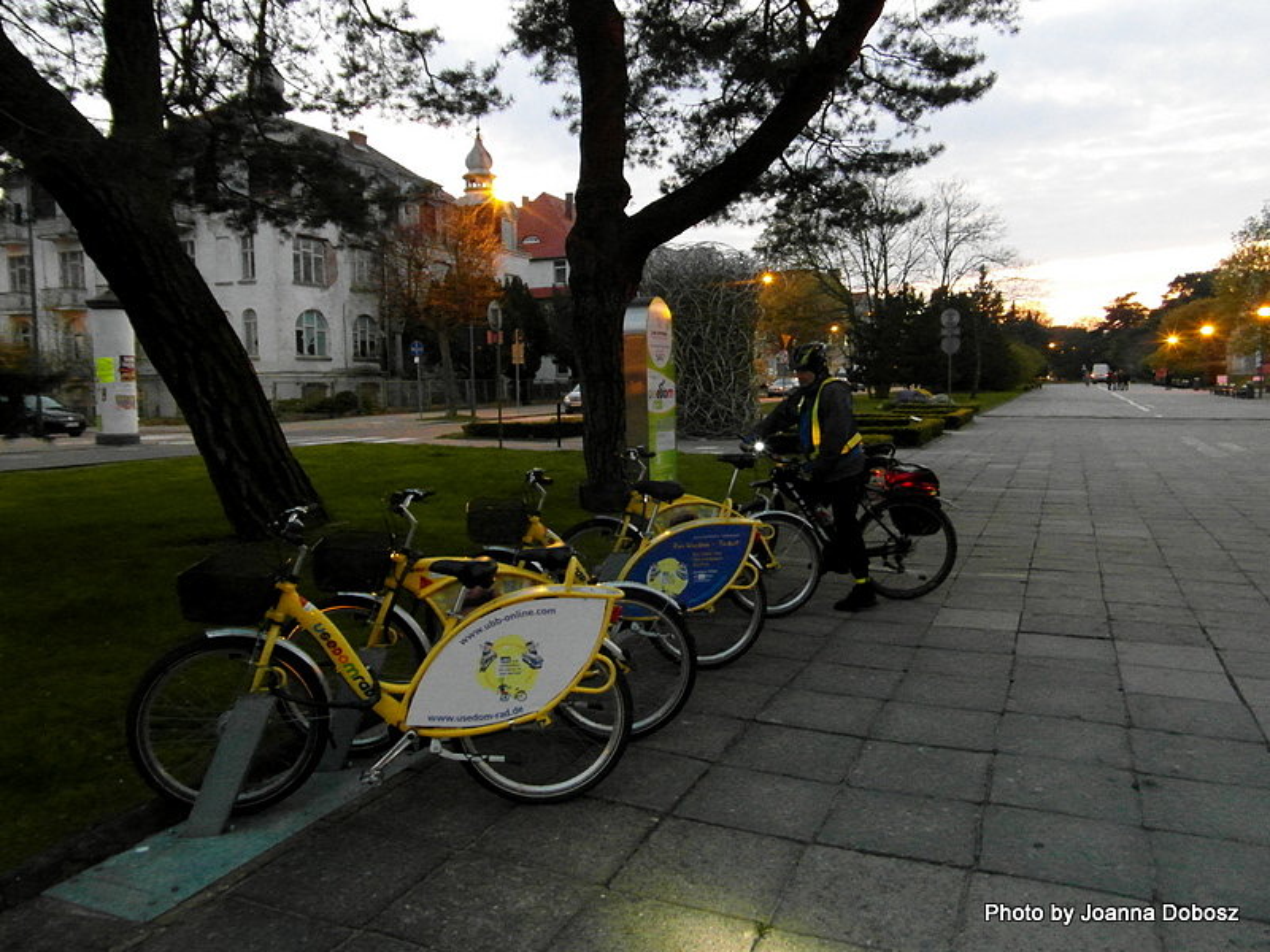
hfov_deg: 71.6
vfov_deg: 56.8
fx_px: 881
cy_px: 476
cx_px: 635
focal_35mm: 24
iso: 800
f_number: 3.2
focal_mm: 4
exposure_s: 1/10
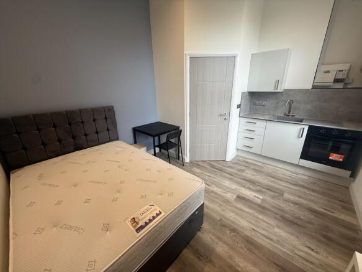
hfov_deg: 102.1
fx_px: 146
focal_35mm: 14
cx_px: 181
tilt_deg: -18.1
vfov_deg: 85.7
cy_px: 136
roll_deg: +1.2
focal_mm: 2.22
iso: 100
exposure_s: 1/100
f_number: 2.2
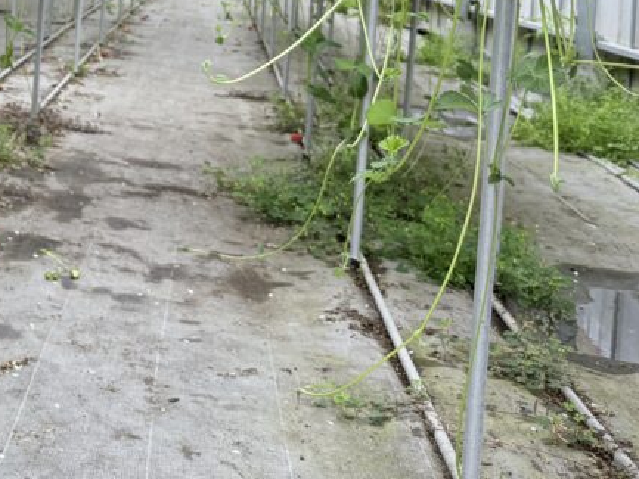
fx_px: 1311
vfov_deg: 18.9
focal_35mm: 71
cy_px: -181
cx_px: -43
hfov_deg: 25.6
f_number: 1.78
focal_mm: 6.76
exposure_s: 1/813
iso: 100
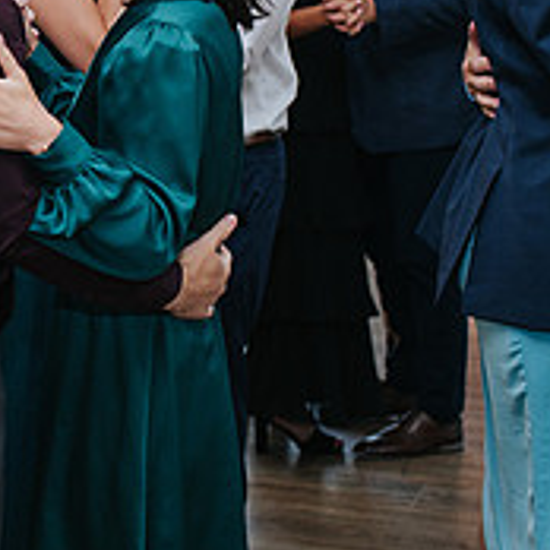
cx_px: -98
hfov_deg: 16.9
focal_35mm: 99
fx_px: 1780
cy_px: 136
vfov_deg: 17.5
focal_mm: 35
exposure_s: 1/200
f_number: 3.2
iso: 800
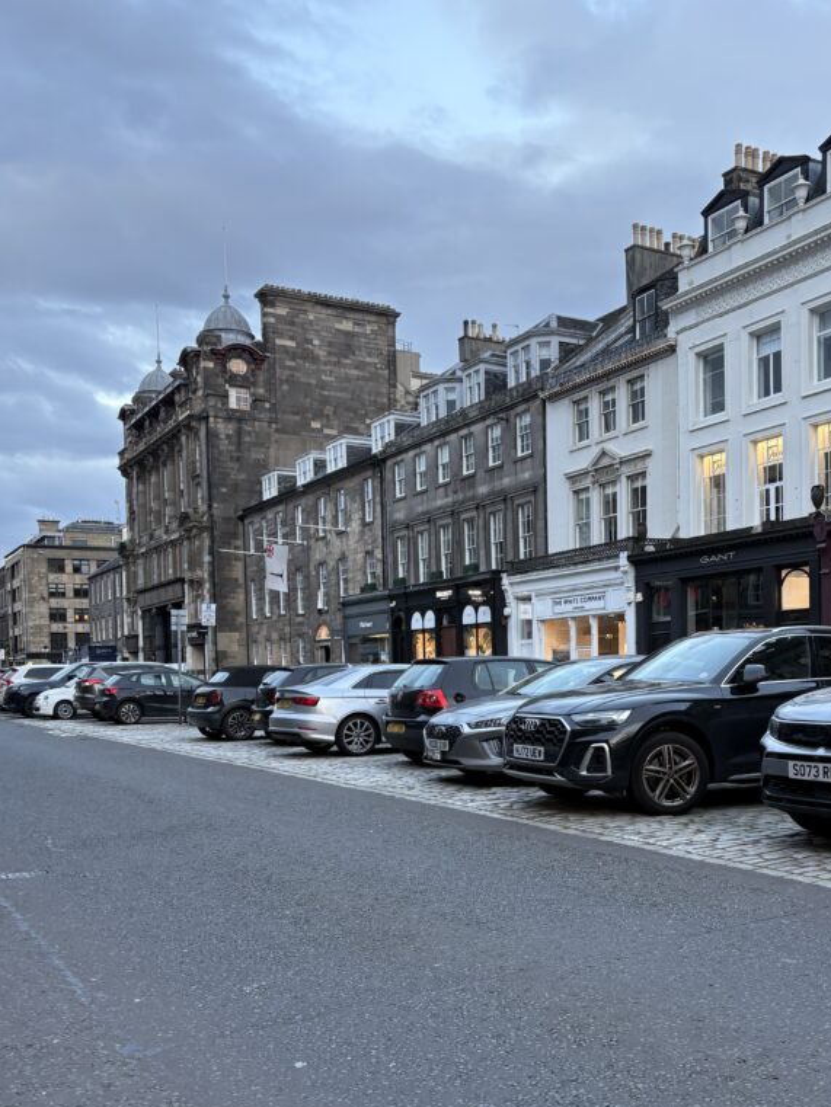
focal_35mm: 35
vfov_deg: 51.9
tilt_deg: -1.4
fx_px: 1120
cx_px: 512
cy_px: 708
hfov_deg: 40.5
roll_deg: +0.5
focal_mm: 5.96
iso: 80
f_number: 1.6
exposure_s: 1/100
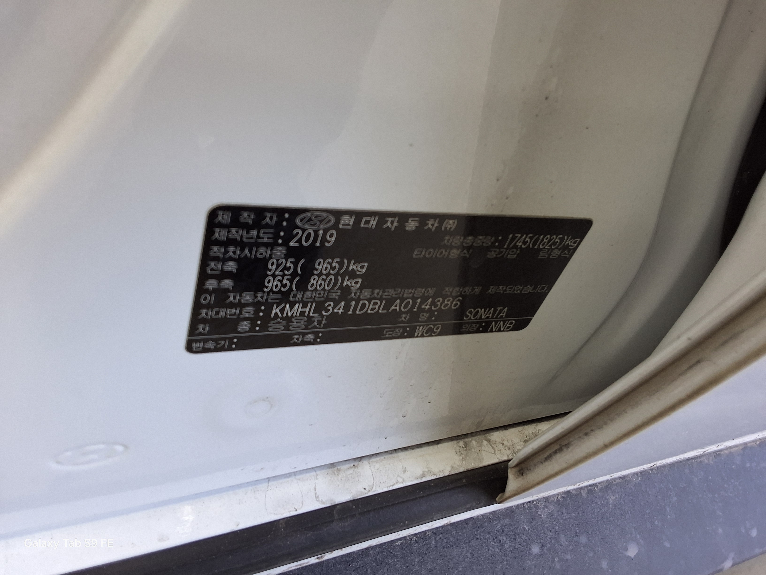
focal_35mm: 28
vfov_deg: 49.7
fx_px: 620
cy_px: 288
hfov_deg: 63.4
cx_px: 383
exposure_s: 1/40
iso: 50
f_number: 1.9
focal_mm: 2.91
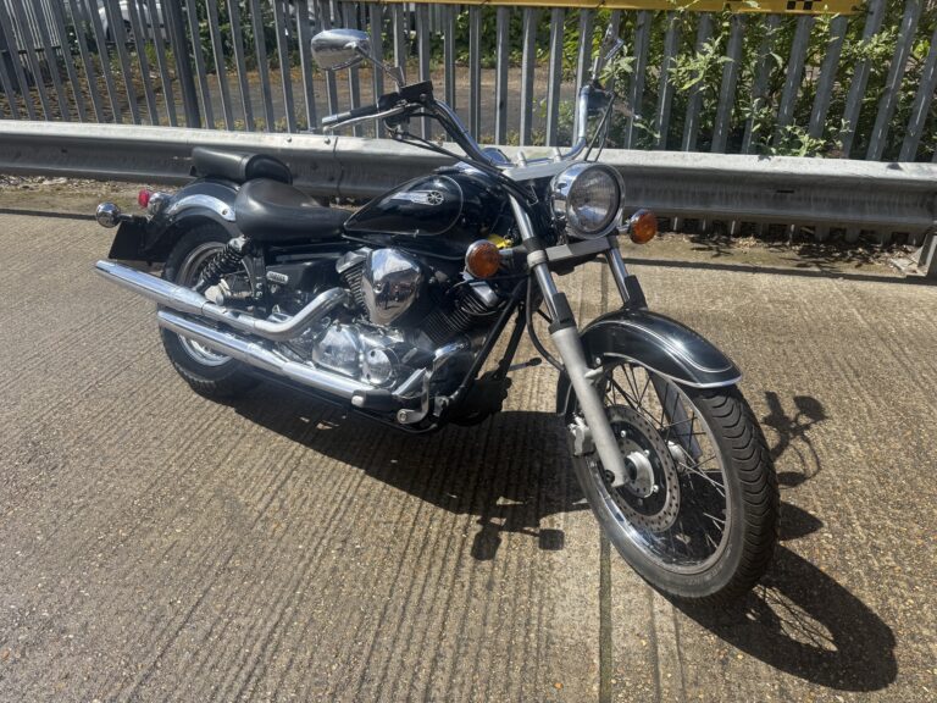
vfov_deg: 56.8
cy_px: 352
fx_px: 650
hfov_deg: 71.6
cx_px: 468
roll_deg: +0.1
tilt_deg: -27.4
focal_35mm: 24
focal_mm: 6.76
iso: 80
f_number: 1.78
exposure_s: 1/3425
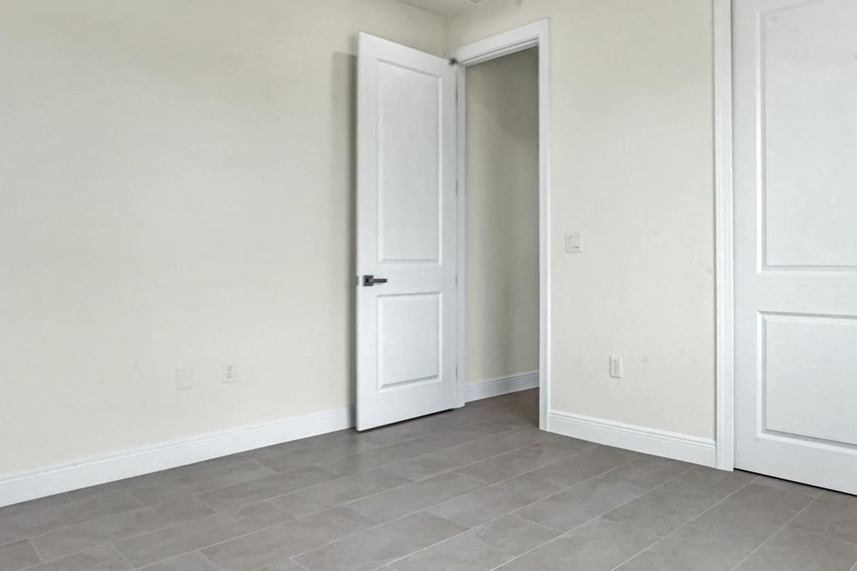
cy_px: 263
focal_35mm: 24
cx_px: 526
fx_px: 571
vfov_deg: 53.1
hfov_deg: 72.7
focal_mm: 17
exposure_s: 1/40
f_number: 16
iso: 1000
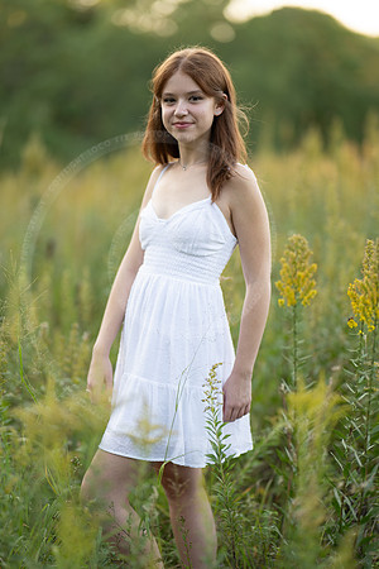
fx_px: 1342
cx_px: 190
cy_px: 284
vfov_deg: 23.9
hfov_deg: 16.1
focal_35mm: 85
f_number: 1.2
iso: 160
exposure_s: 1/800
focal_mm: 85
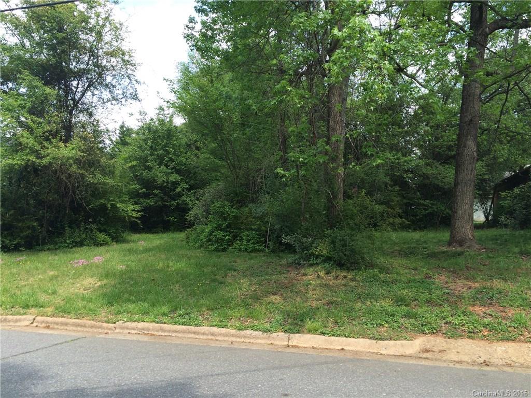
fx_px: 445
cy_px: 199
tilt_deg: +2.7
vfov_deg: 48.2
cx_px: 266
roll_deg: -1.3
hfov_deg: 61.7
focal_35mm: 29
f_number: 2.2
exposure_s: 1/402
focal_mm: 4.15
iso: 32
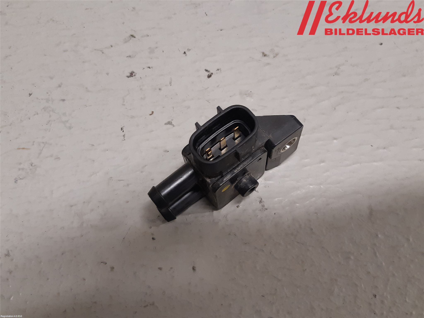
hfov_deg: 67.3
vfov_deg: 53.1
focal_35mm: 26
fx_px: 318
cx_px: 212
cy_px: 159
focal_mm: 3.93
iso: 125
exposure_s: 1/50
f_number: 1.7
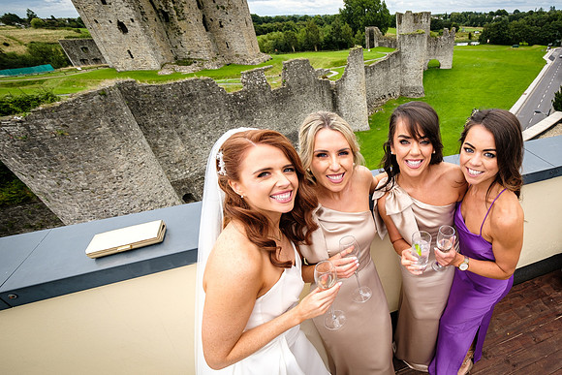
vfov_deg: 70.1
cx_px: 394
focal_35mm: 17
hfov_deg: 88.5
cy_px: 219
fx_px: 265
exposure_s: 1/500
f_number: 4
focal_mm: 8
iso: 200
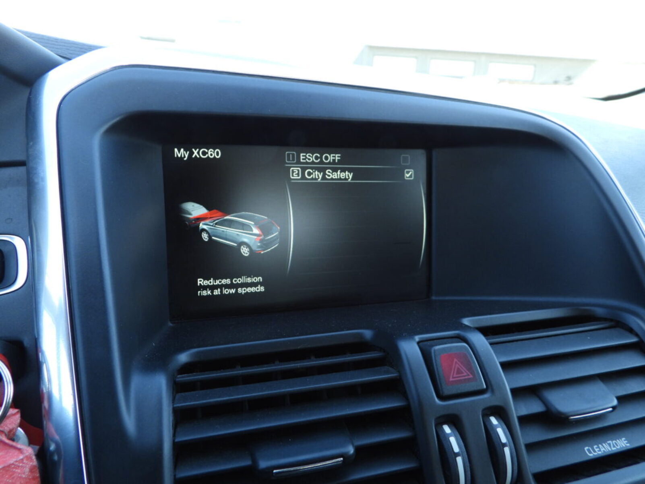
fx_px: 447
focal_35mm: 24
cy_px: 242
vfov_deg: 56.8
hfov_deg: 71.6
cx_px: 322
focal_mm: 4.3
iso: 100
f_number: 2.8
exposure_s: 1/60
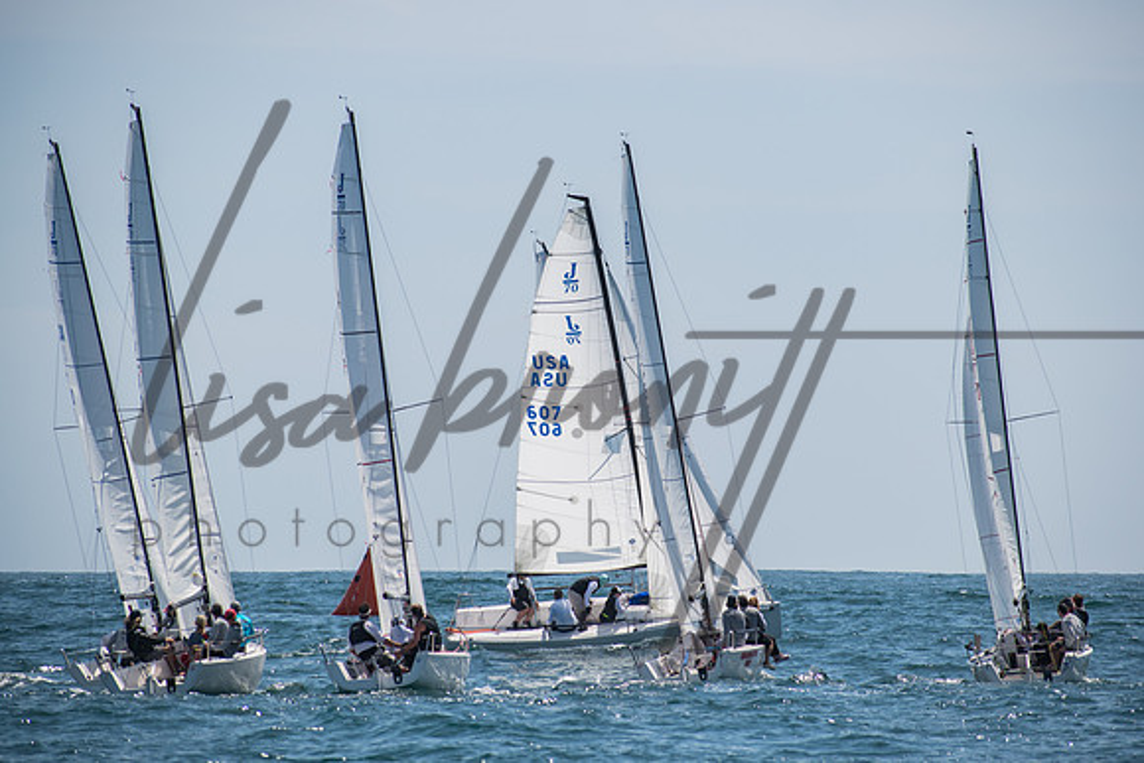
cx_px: 595
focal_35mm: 249
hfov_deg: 8.3
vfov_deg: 5.5
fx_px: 7907
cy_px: 380
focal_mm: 155
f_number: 6.3
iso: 200
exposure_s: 1/1250
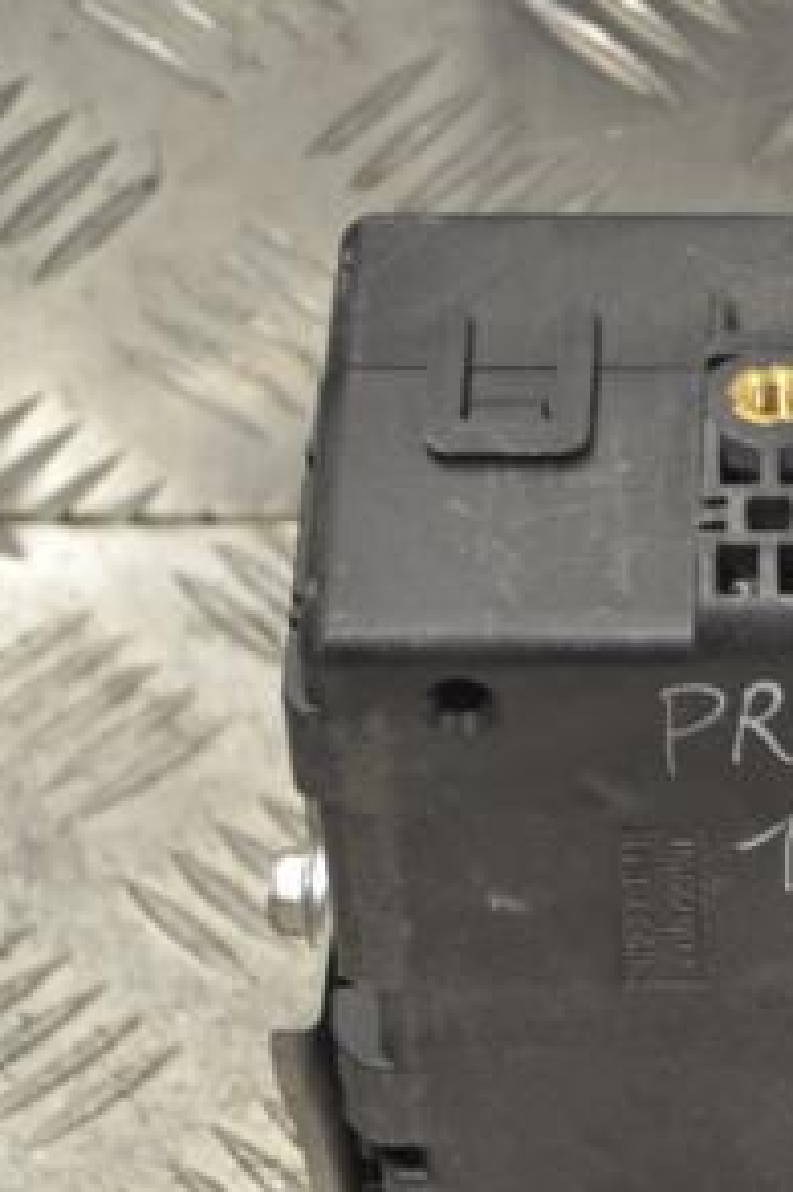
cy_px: 781
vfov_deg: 12.2
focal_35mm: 169
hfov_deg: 8.0
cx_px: 1126
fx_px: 5591
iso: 560
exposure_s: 1/60
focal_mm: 55
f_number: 5.6
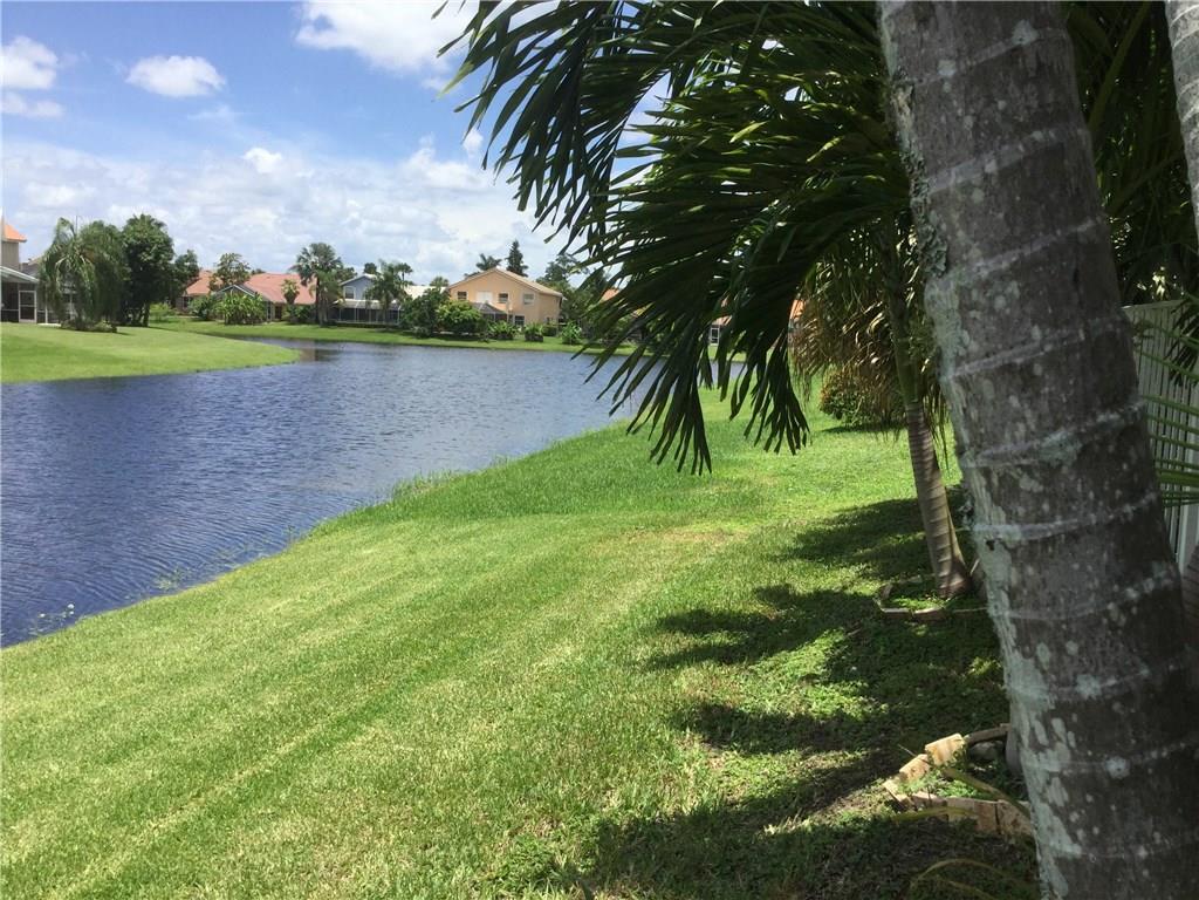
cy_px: 450
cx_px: 600
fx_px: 1074
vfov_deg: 45.4
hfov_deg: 58.4
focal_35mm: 31
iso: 25
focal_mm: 3.3
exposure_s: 1/1359
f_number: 2.4
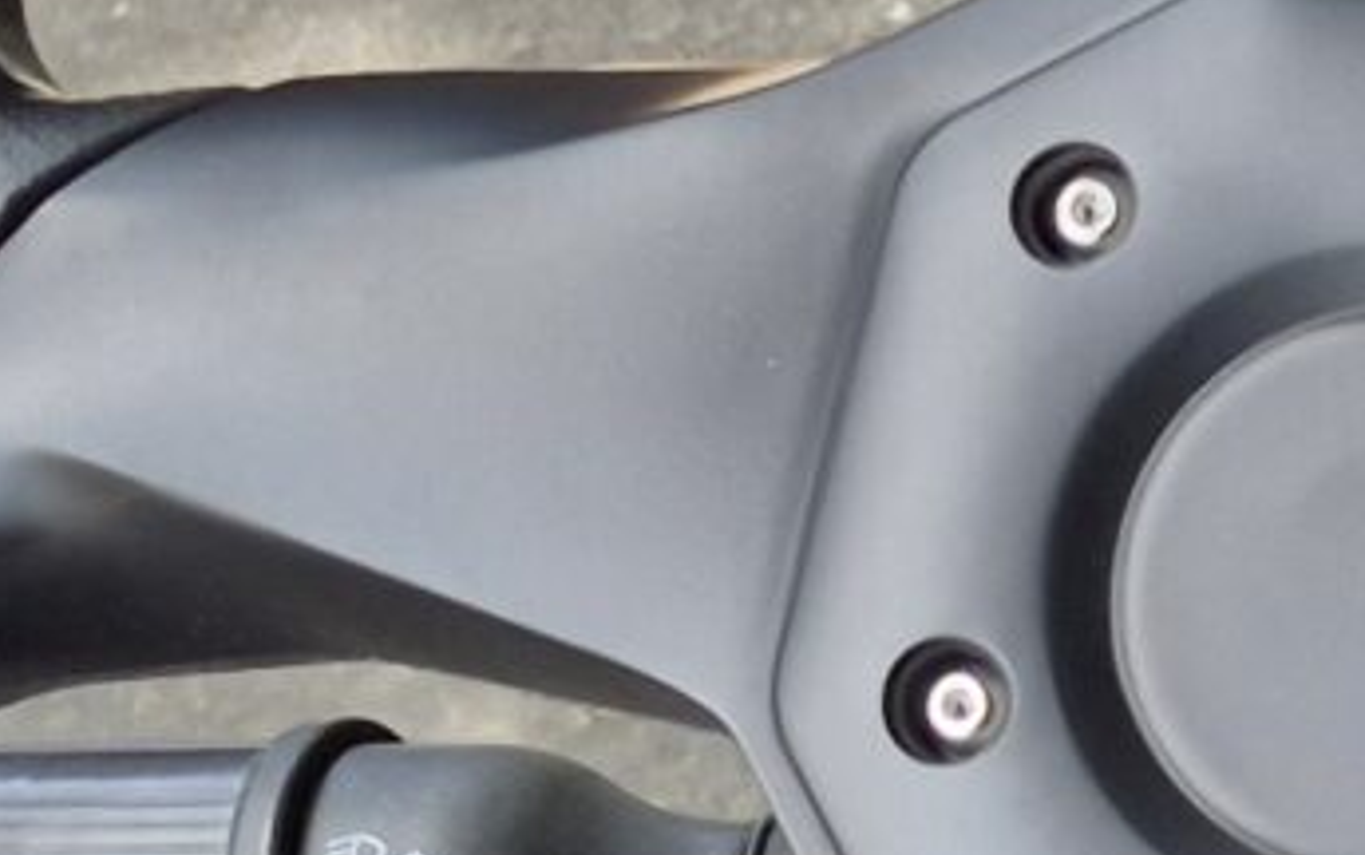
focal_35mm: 181
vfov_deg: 7.0
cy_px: 1801
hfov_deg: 9.8
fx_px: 6737
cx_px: 3521
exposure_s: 1/189
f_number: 1.8
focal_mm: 5.4
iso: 25
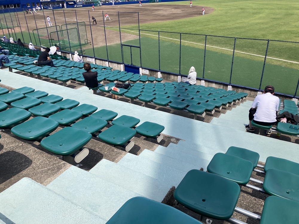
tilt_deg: -26.2
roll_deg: +2.8
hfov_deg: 63.4
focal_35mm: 28
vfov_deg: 49.7
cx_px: 150
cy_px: 112
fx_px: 242
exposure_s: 1/1621
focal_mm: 3.99
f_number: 1.8
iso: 20
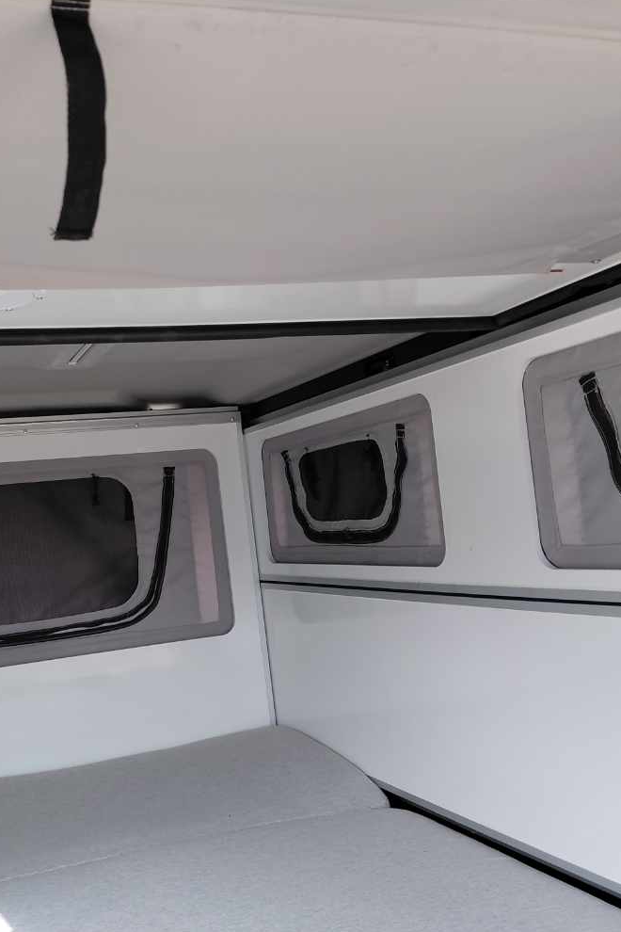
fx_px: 906
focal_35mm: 35
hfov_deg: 37.3
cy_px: 464
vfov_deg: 54.4
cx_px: 185
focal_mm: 4.7
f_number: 1.8
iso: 50
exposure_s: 1/249
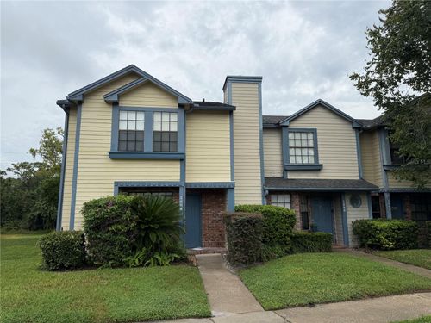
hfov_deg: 71.6
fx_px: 299
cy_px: 162
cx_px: 216
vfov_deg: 56.8
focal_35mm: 24
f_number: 1.78
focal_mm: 6.76
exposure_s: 1/2445
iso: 80
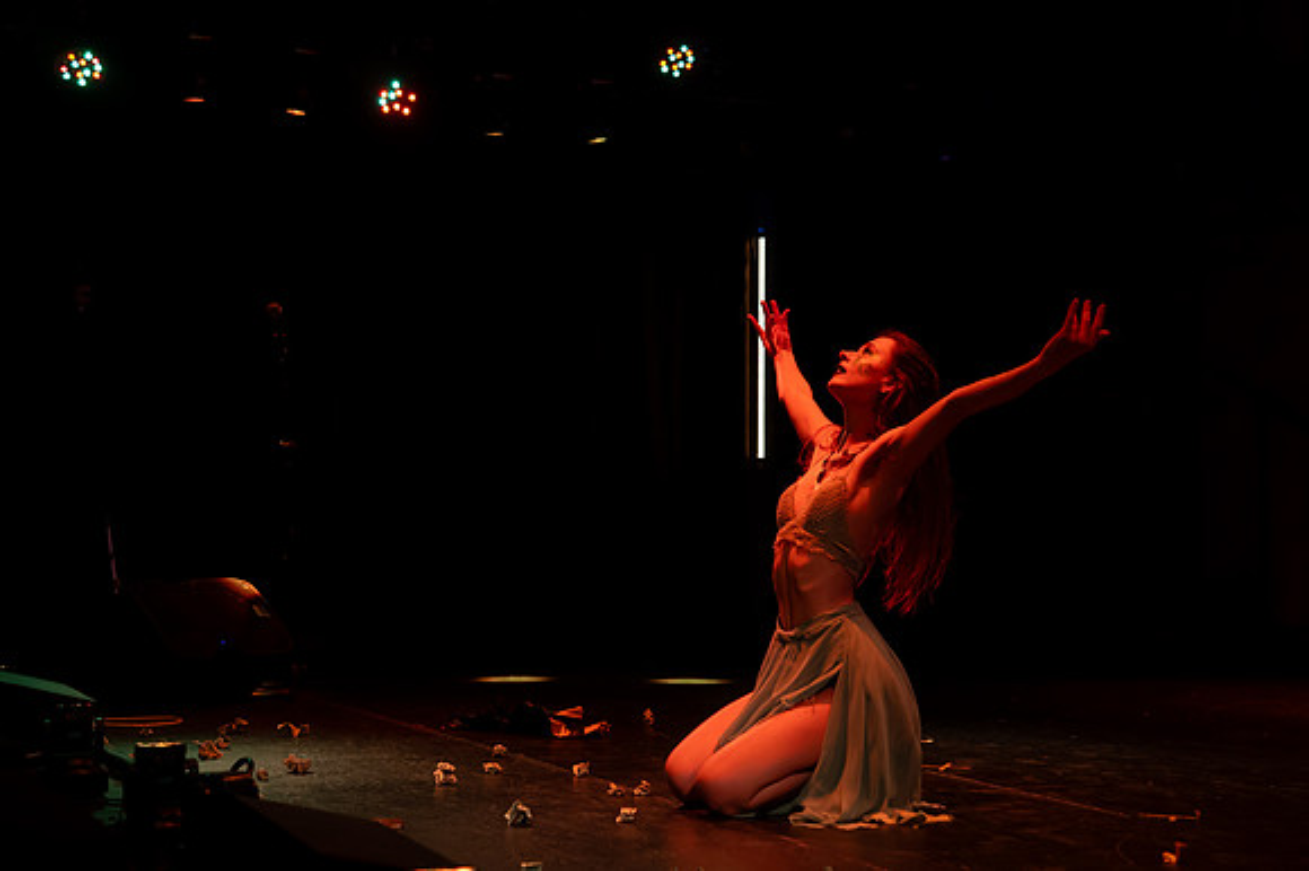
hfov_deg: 33.9
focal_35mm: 59
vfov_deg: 22.9
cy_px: 436
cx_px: 654
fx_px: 2147
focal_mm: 55
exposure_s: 1/250
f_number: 4
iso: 4000
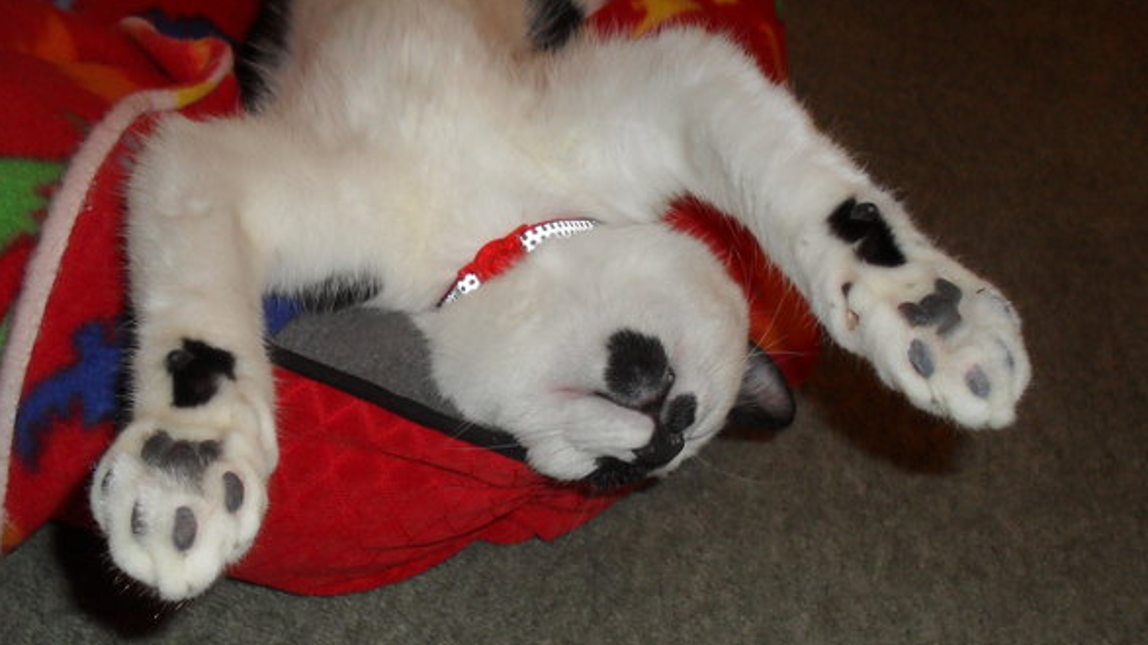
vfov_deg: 30.4
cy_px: 379
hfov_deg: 51.6
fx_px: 1187
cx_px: 577
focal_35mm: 39
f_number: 3.2
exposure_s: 1/45
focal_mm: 6.3
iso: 200
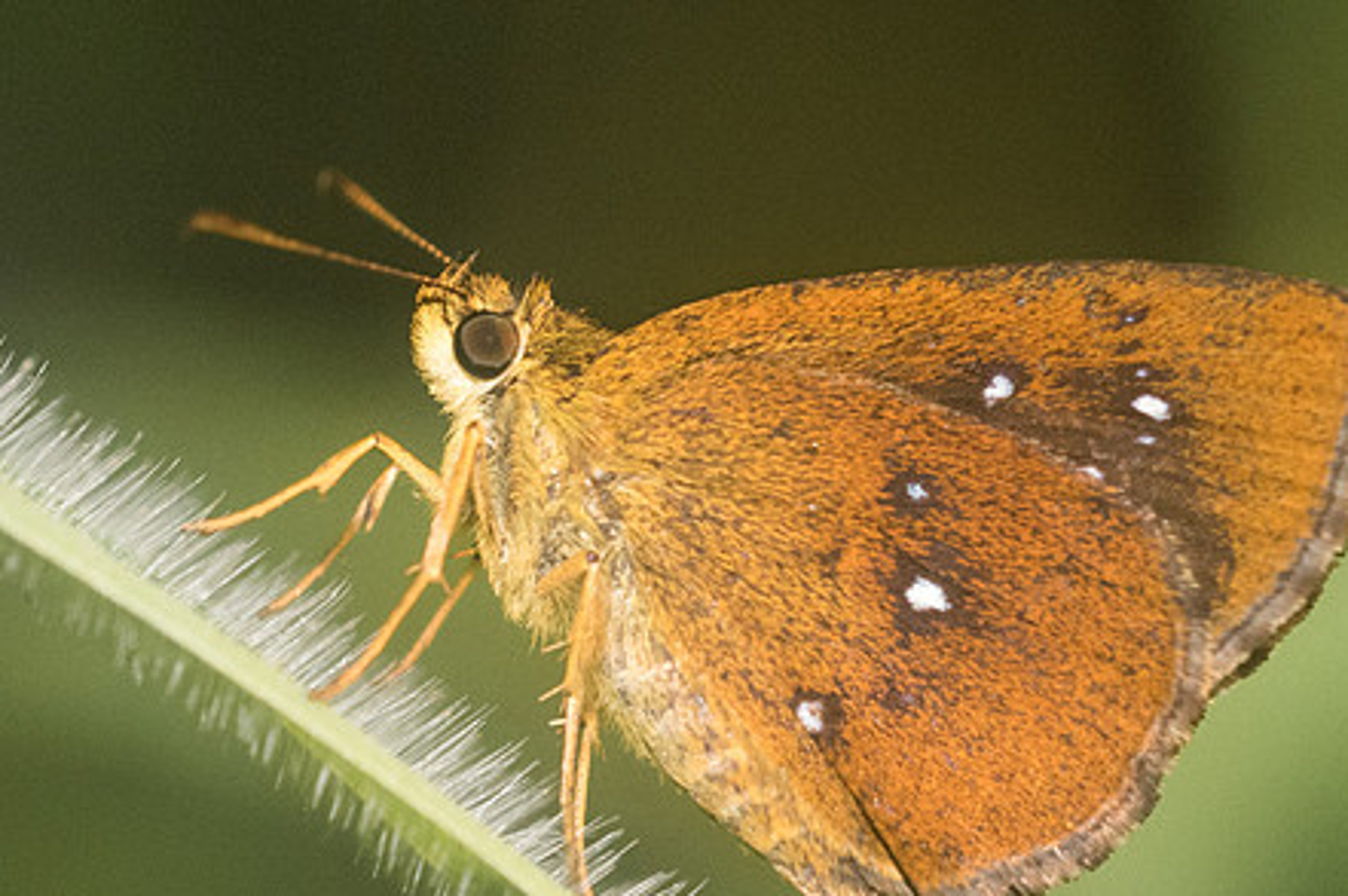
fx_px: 18589
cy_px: 648
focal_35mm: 497
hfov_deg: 4.2
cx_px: 727
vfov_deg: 2.8
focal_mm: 150
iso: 1000
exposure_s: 1/500
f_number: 10
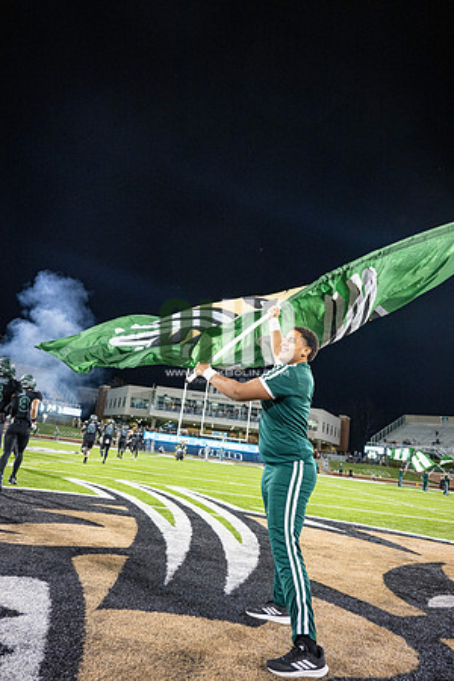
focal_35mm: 24
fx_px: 454
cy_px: 340
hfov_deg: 53.1
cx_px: 227
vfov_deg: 73.7
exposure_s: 1/500
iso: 1250
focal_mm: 24
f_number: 3.2
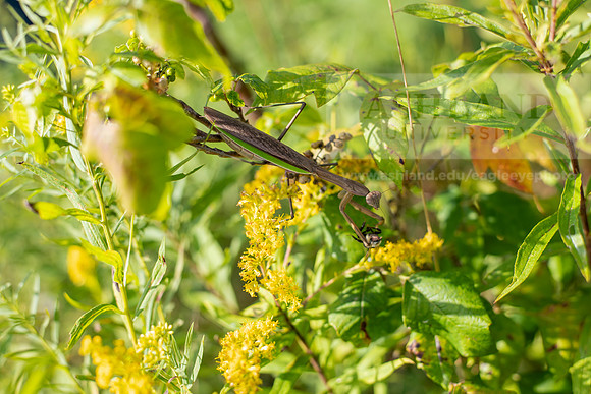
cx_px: 296
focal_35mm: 50
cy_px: 197
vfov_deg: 27.0
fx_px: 821
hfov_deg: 39.6
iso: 80
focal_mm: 50
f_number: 3.2
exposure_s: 1/320
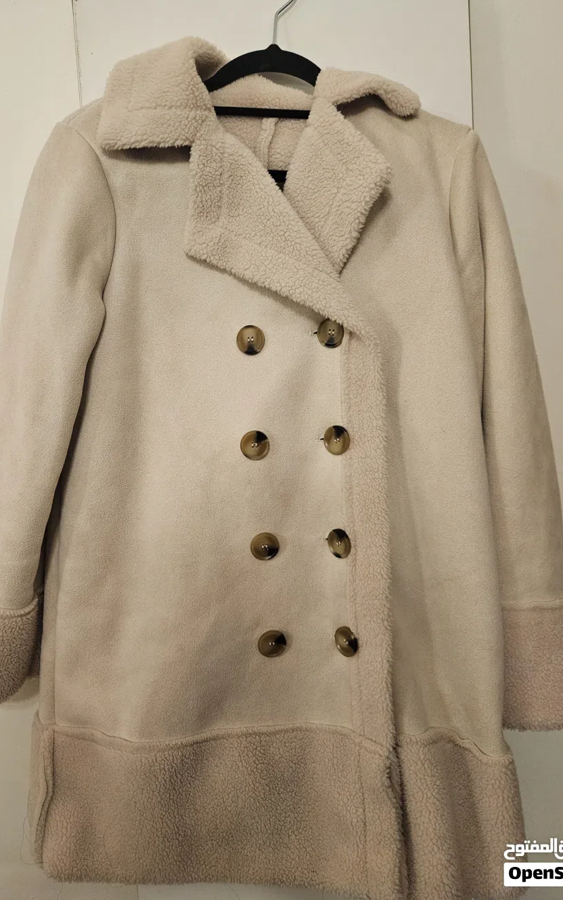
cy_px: 441
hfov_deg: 49.3
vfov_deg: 72.5
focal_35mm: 25
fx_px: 614
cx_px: 272
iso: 640
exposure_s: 1/100
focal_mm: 5.4
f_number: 1.8
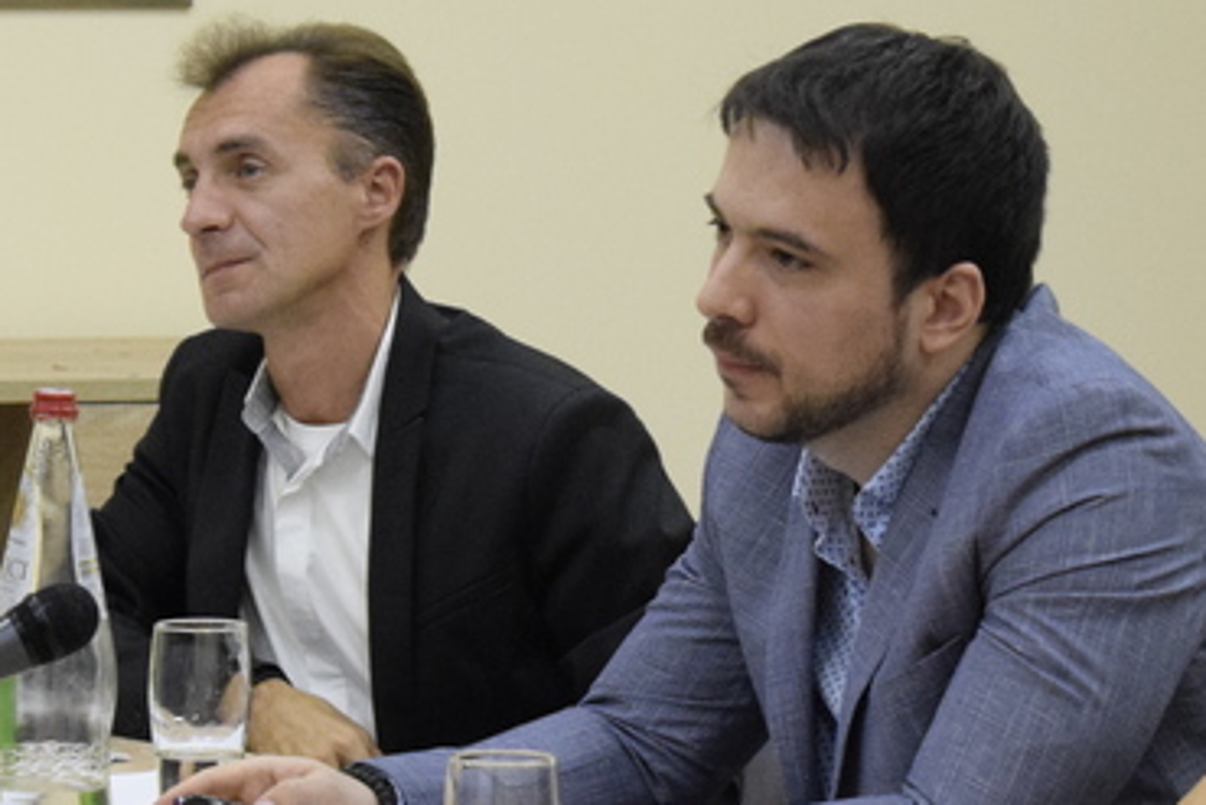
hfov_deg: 9.0
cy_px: 445
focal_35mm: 228
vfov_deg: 6.0
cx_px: 795
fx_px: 7653
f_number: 5.6
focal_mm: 55
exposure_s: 1/160
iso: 3200
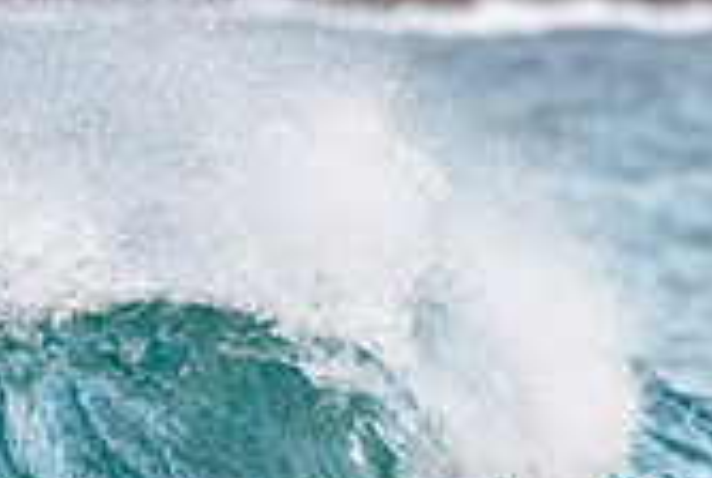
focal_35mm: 2125
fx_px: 42102
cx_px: -11
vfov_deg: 0.6
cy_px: 431
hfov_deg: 1.0
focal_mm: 500
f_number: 5.6
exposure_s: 1/2000
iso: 3200
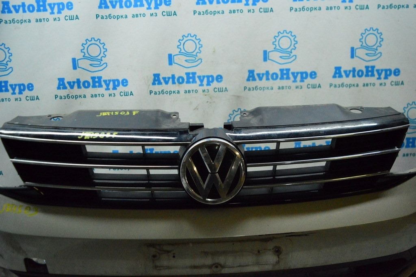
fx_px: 346
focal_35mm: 30
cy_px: 138
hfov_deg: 62.0
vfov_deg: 43.5
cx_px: 208
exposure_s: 1/1000
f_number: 4
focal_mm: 20
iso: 6400
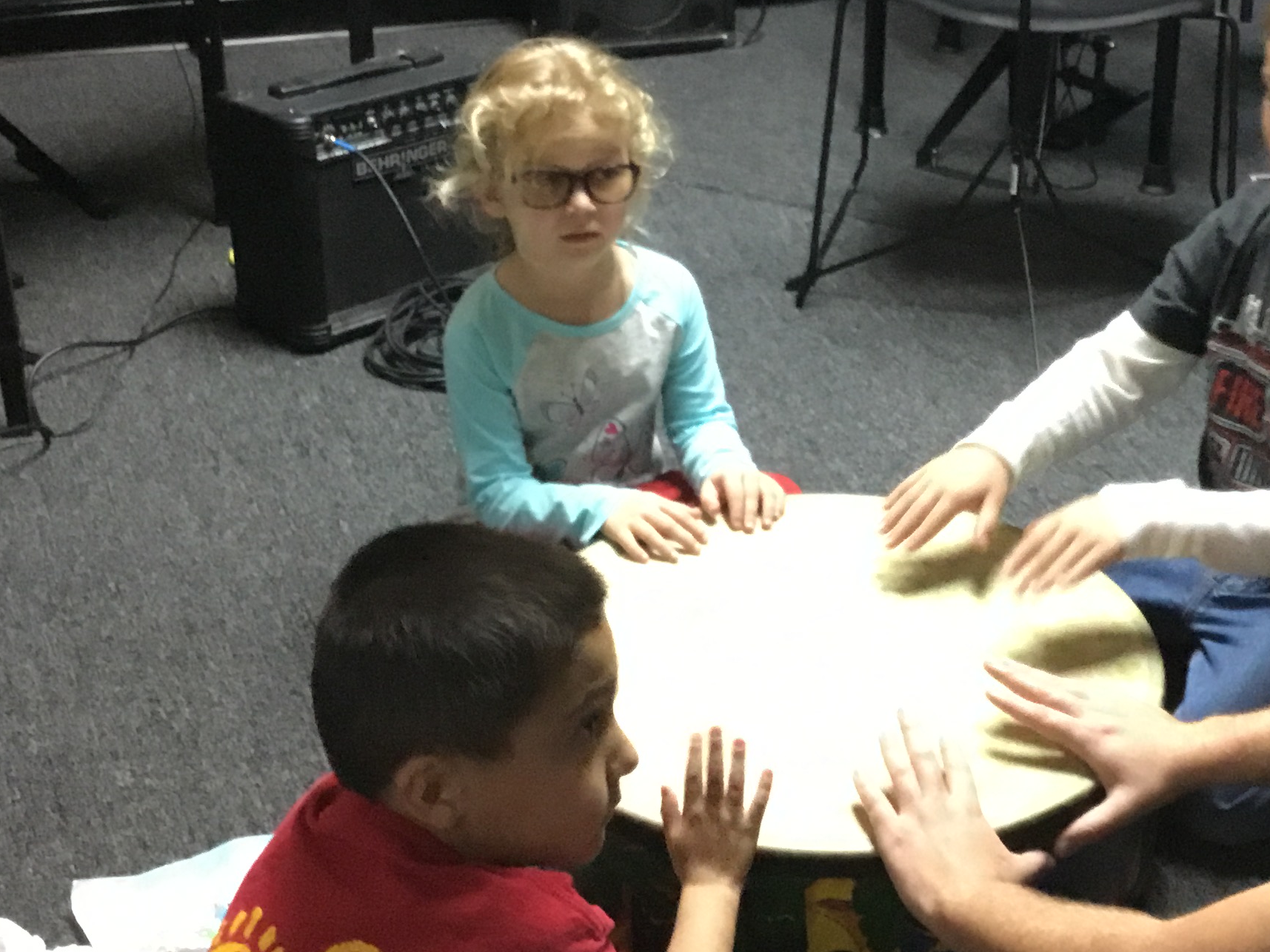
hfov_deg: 32.2
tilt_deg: -25.4
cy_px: 378
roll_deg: -1.8
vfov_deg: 24.8
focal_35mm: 59
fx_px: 2164
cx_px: 921
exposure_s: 1/15
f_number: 2.4
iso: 320
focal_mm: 3.3
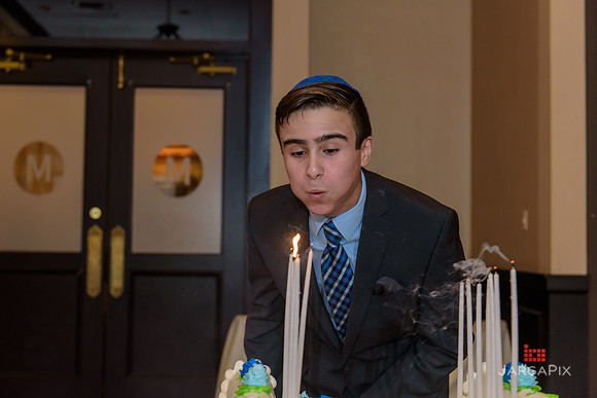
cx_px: 298
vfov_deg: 27.0
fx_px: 829
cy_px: 199
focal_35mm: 50
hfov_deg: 39.6
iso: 1250
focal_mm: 50
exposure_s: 1/125
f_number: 3.2
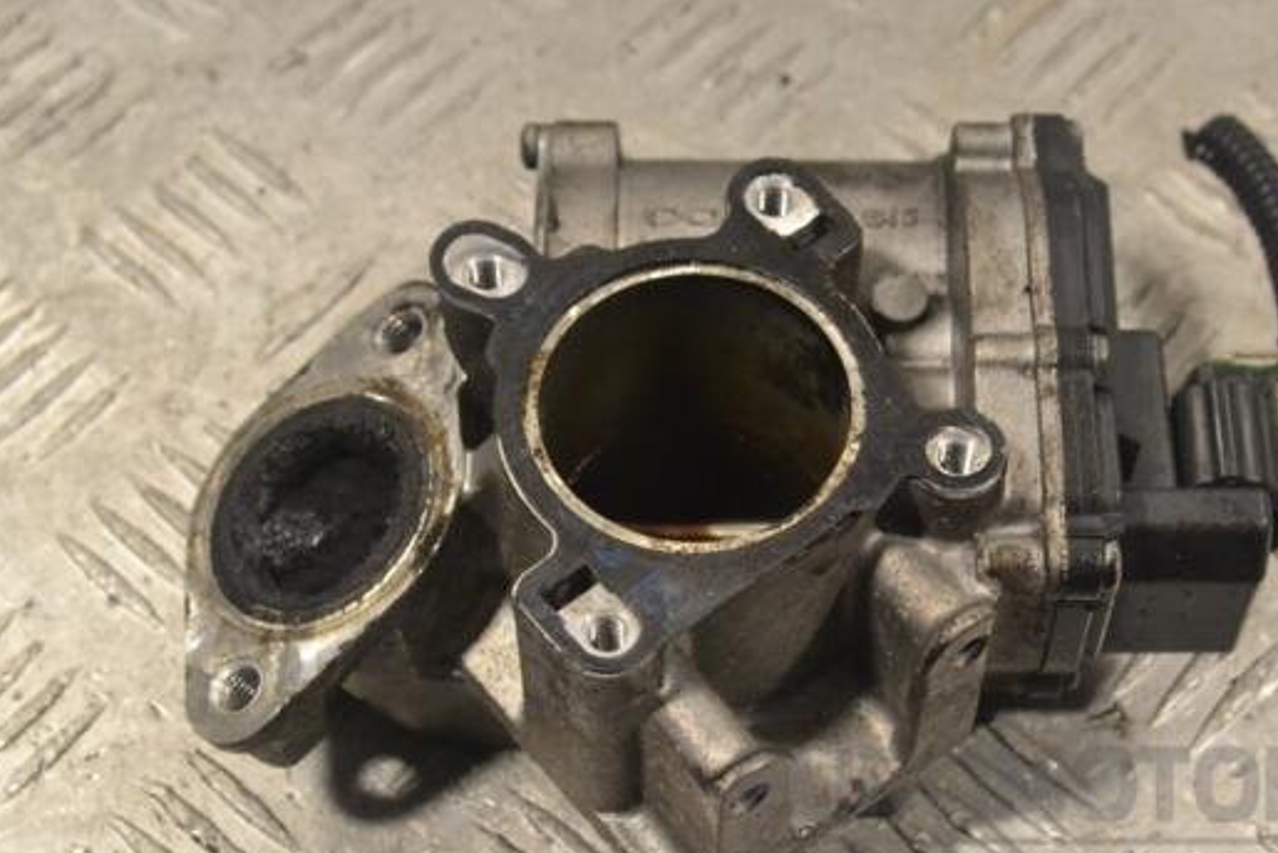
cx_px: 690
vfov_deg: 17.4
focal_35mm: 79
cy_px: 454
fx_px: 2791
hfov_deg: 25.8
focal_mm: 45
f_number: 9
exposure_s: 1/320
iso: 3200
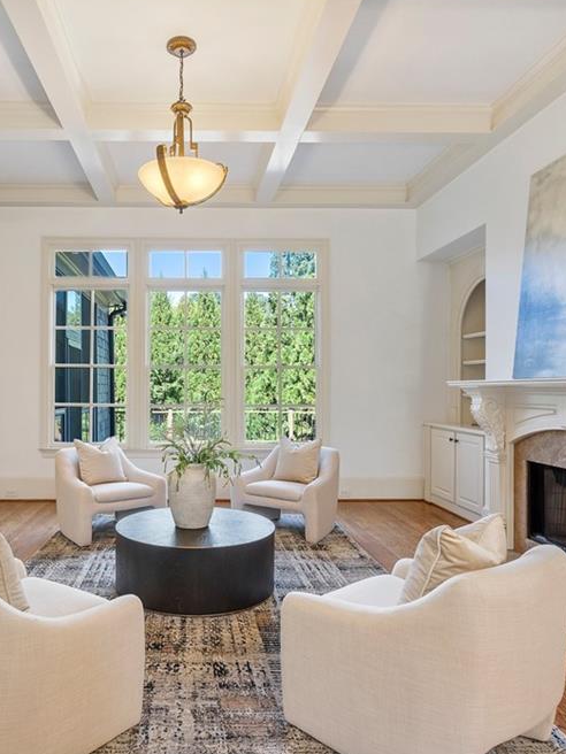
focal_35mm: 24
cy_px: 381
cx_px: 202
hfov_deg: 55.9
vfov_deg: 71.6
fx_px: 523
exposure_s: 1/100
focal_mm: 16
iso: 640
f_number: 8
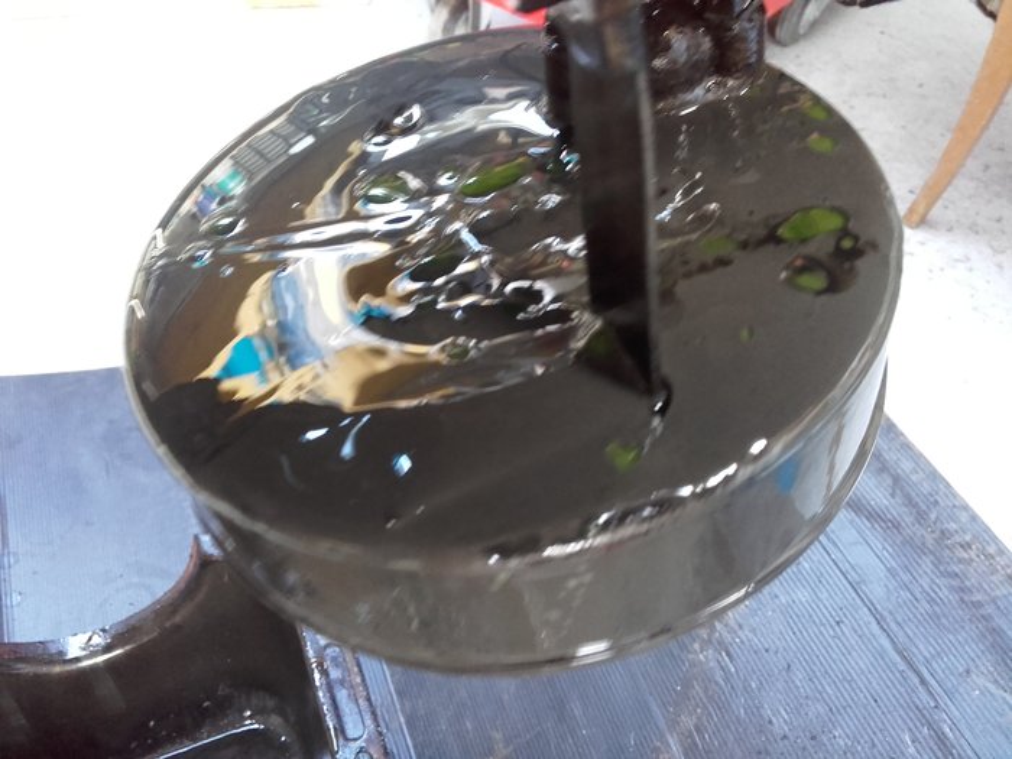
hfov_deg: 58.4
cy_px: 380
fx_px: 906
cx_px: 506
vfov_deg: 45.4
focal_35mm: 31
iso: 180
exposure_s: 1/8
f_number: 2.2
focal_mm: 3.31
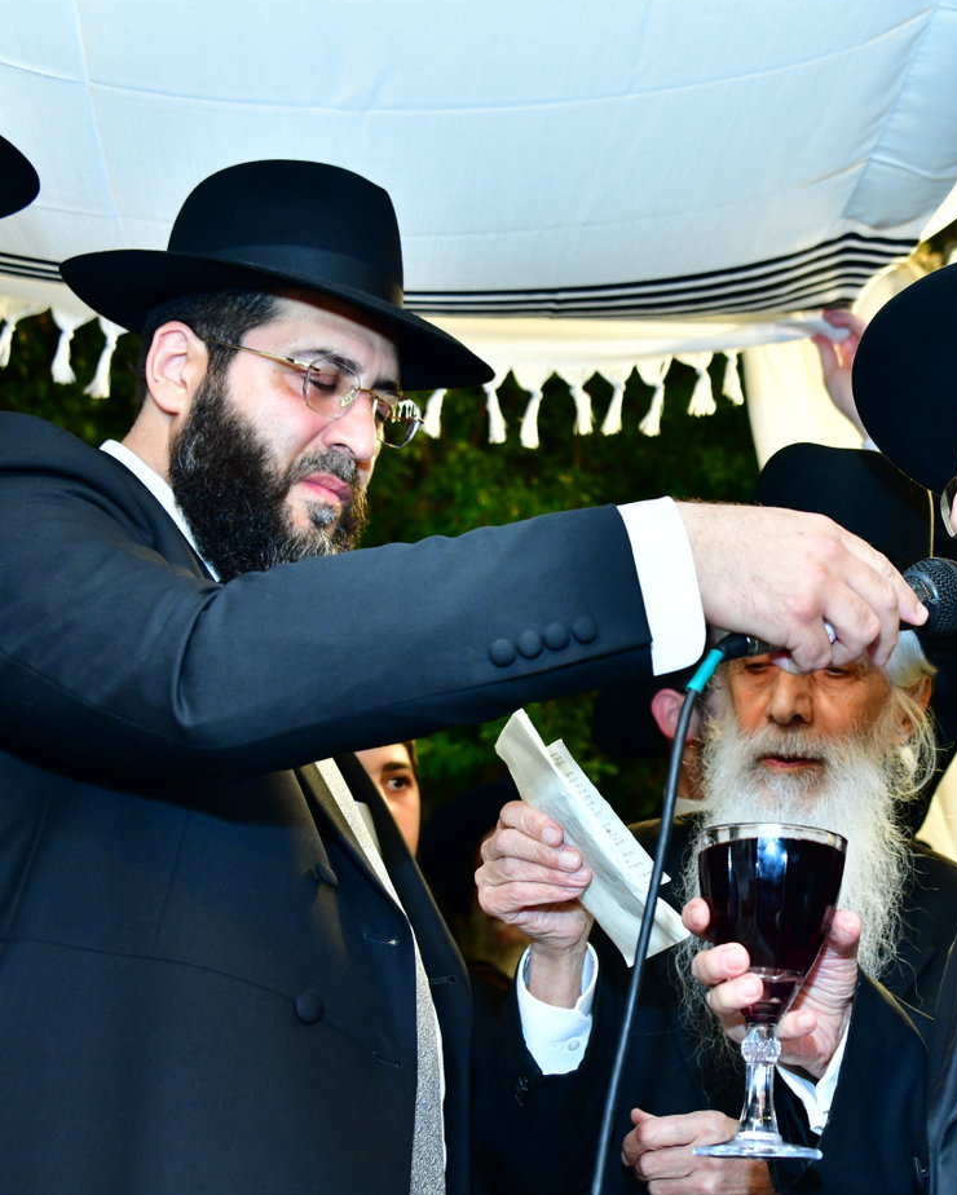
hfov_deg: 27.5
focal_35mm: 54
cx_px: 781
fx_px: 1911
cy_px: 596
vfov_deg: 34.7
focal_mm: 38
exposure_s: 1/125
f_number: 5
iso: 1000
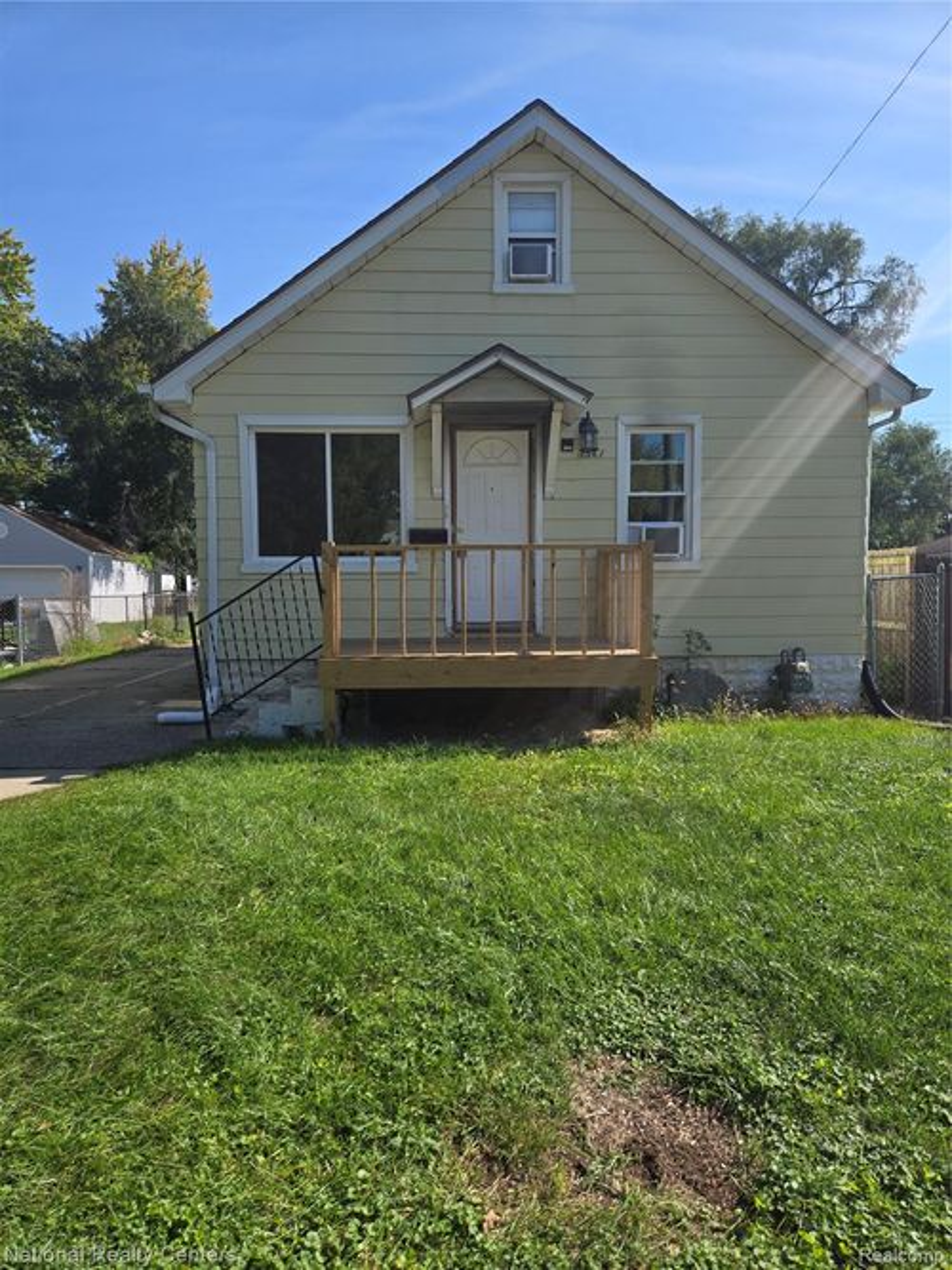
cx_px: 476
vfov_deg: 73.9
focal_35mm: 23
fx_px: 844
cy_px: 635
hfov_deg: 58.9
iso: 25
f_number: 1.8
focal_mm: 5.4
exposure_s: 1/1445
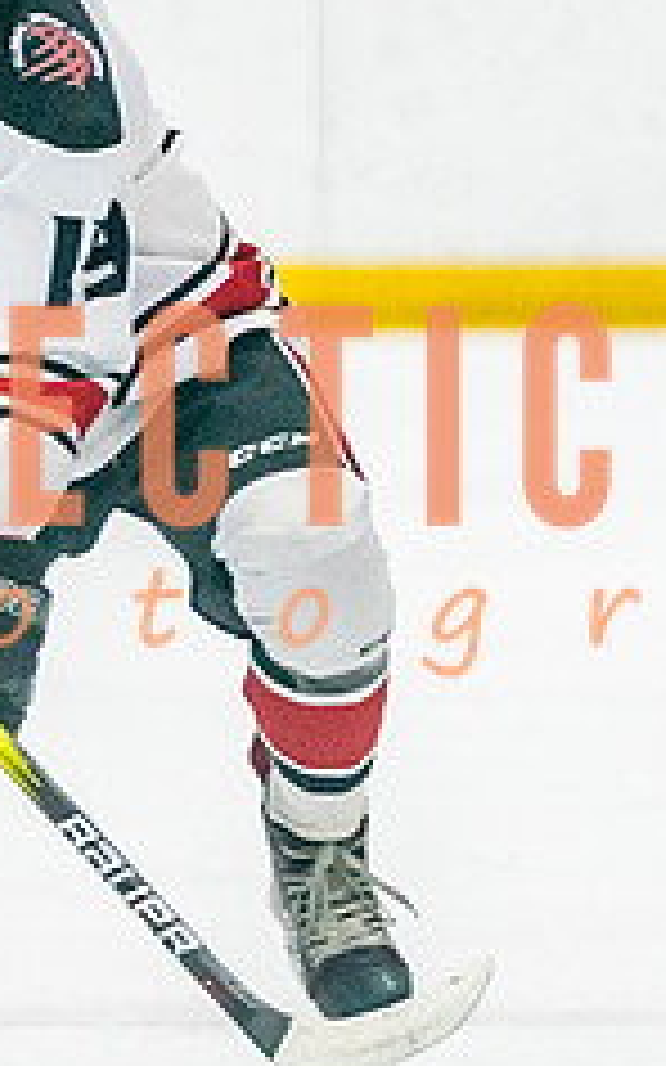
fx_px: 25194
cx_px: -426
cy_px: 799
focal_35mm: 867
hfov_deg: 1.5
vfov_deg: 2.4
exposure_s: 1/1000
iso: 3200
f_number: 2.8
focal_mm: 176
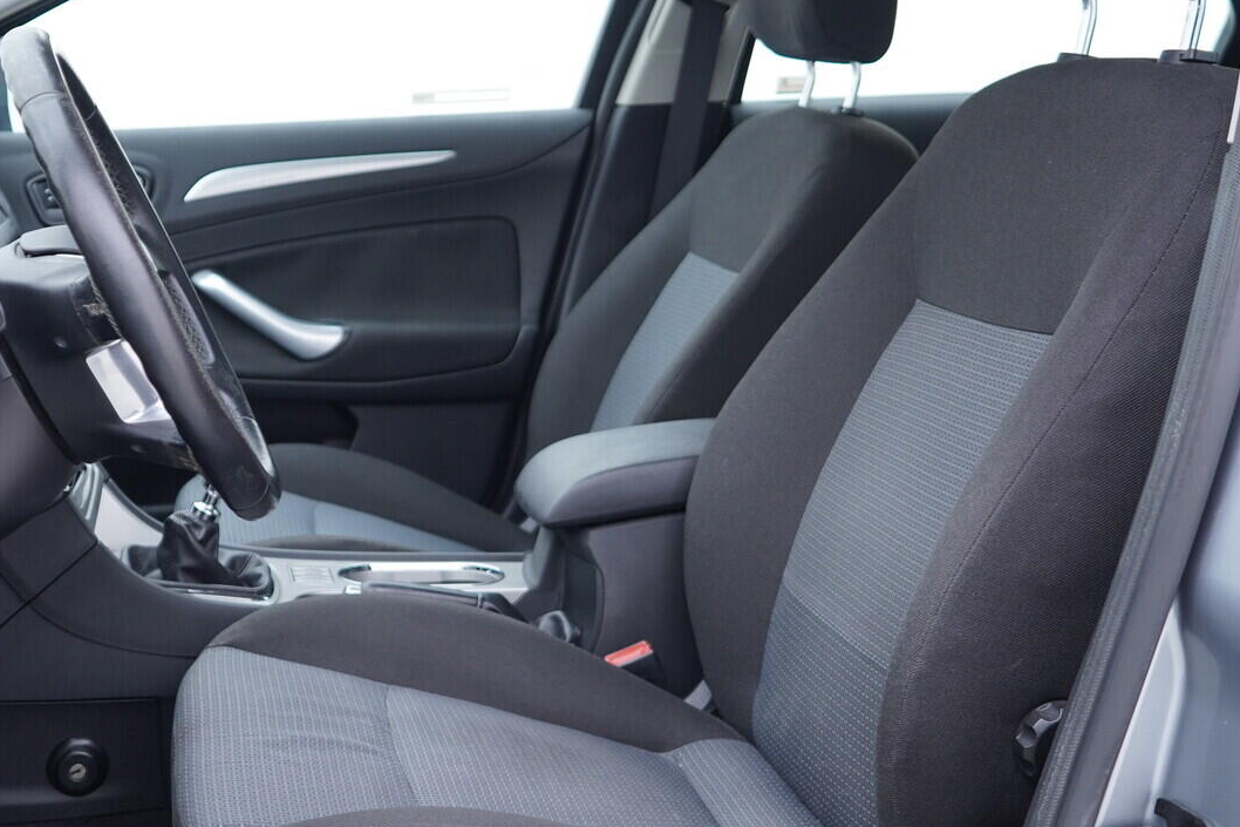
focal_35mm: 49
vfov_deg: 27.5
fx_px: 1687
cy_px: 455
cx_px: 438
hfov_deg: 40.0
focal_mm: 24
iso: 200
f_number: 2.8
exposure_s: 1/40
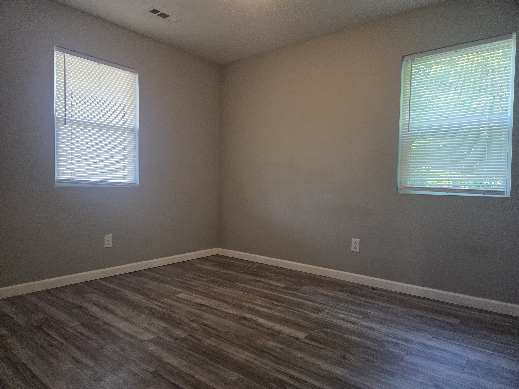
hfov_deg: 73.9
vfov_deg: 58.9
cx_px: 260
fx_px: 345
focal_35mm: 23
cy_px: 194
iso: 500
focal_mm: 5.4
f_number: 1.8
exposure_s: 1/120
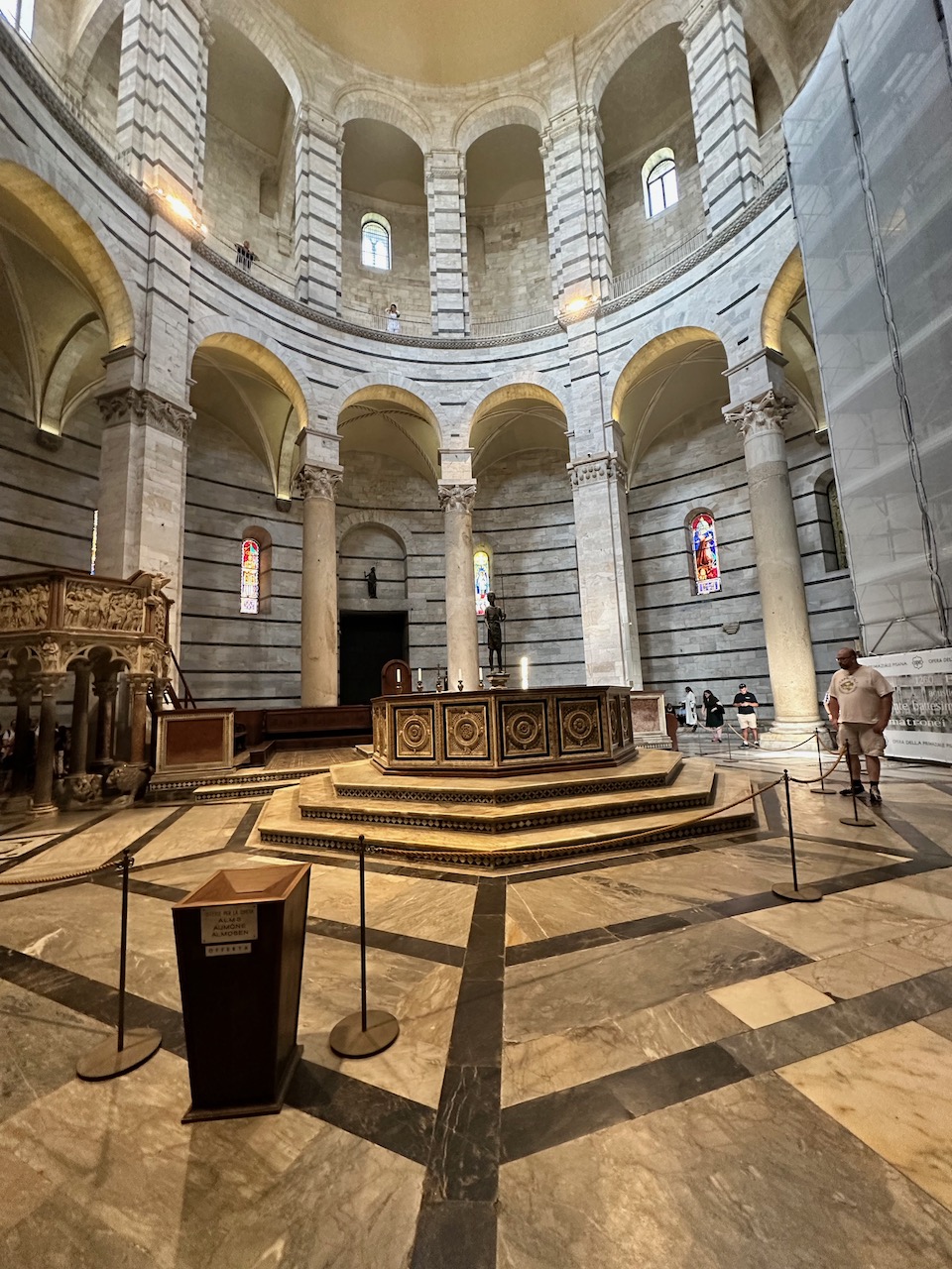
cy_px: 634
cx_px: 476
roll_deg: +2.4
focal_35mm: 14
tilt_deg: +8.5
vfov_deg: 102.1
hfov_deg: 85.7
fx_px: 513
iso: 500
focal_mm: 2.22
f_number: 2.2
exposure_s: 1/60
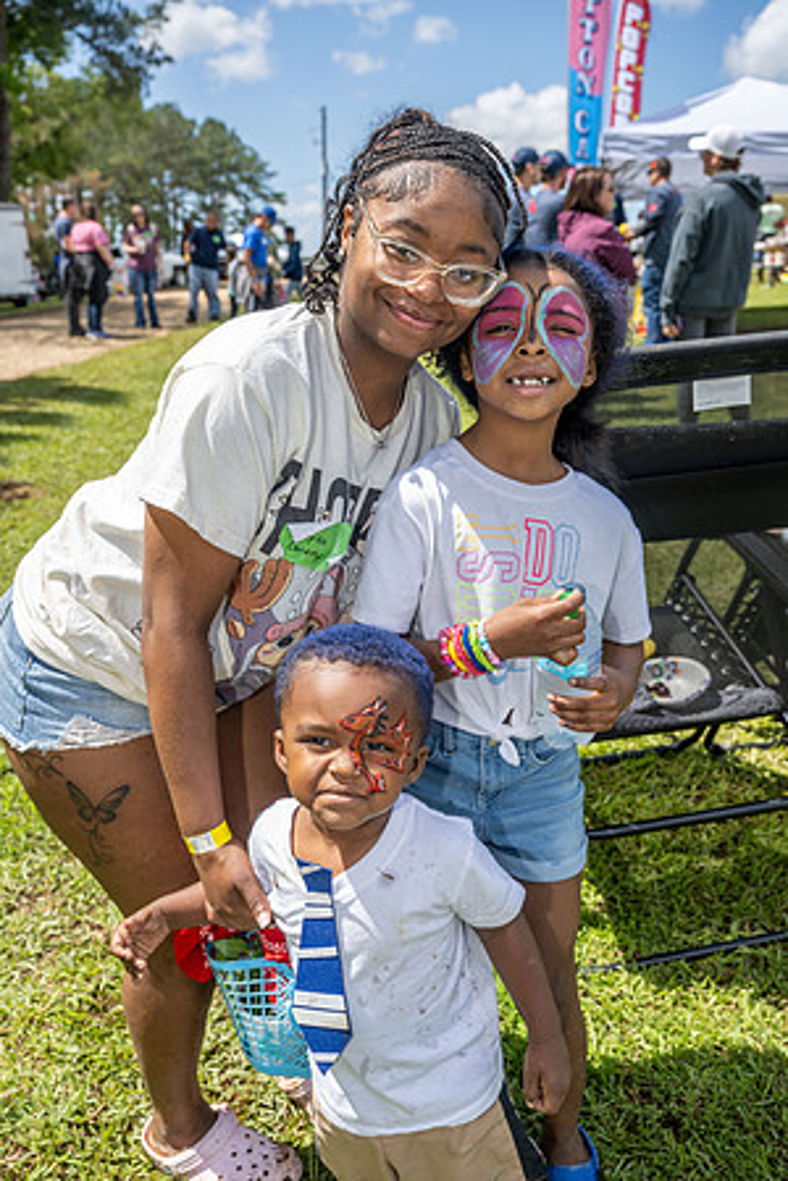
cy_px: 590
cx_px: 394
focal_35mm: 32
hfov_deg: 41.1
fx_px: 1051
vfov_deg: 58.7
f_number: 6.3
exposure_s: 1/200
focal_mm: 32
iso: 64
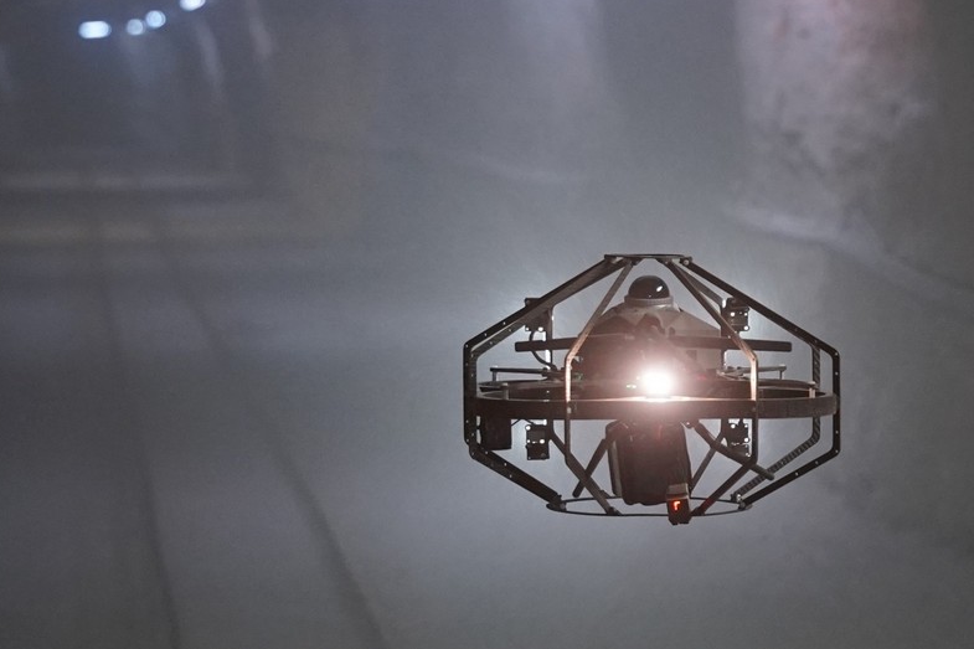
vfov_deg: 24.5
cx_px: 488
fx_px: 1493
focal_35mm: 55
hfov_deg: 36.1
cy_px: 323
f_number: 2.8
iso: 3200
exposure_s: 1/160
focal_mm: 54.2
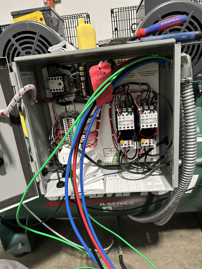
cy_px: 134
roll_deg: +6.6
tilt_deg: -18.0
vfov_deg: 71.6
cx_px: 101
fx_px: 187
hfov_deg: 56.8
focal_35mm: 24
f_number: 1.78
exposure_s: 1/60
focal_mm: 6.86
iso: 400
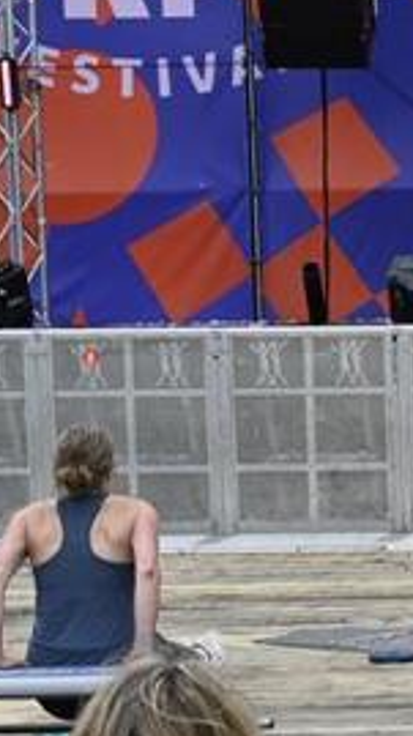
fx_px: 2710
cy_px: 513
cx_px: 1031
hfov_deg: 8.0
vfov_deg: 15.4
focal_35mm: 139
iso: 160
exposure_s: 1/250
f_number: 5.6
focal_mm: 36
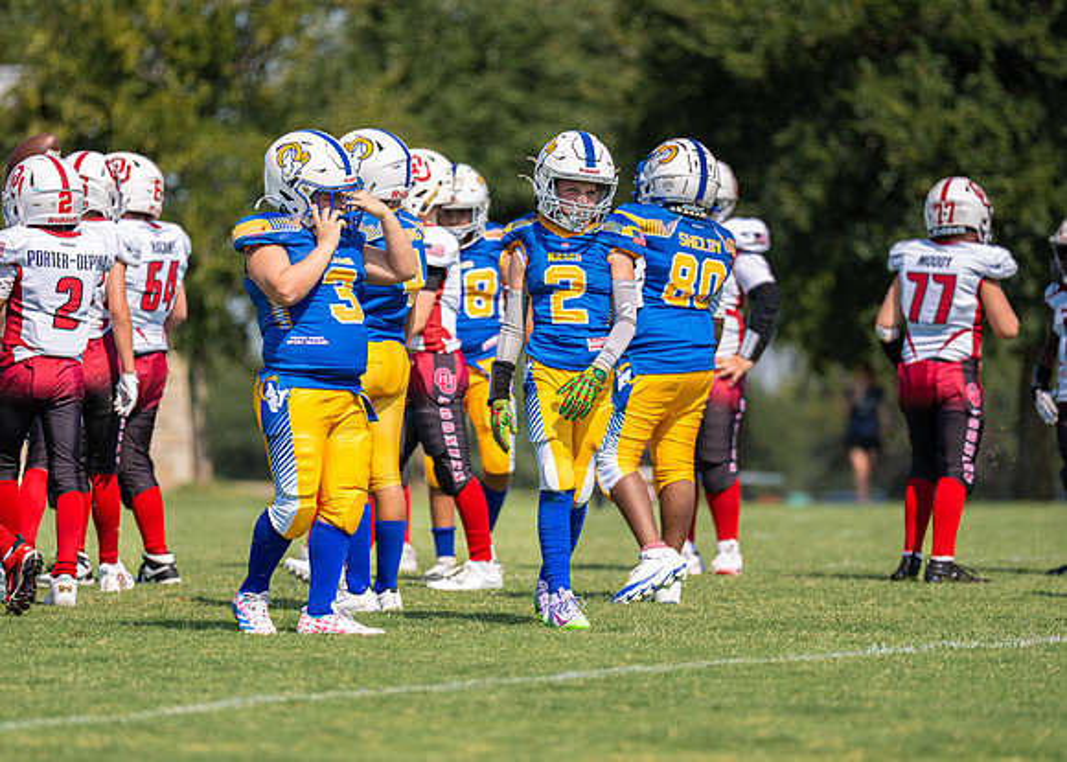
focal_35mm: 247
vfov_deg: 5.8
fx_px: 7487
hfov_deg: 8.2
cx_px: 533
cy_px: 395
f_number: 2.8
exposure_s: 1/2500
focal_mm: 200
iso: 100
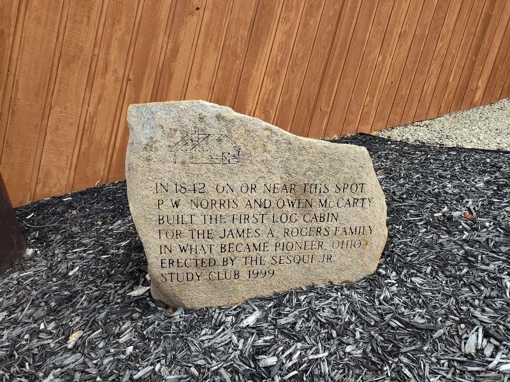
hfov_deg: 73.9
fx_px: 339
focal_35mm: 23
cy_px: 191
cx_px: 255
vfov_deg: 58.9
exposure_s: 1/344
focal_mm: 5.56
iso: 100
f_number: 1.8
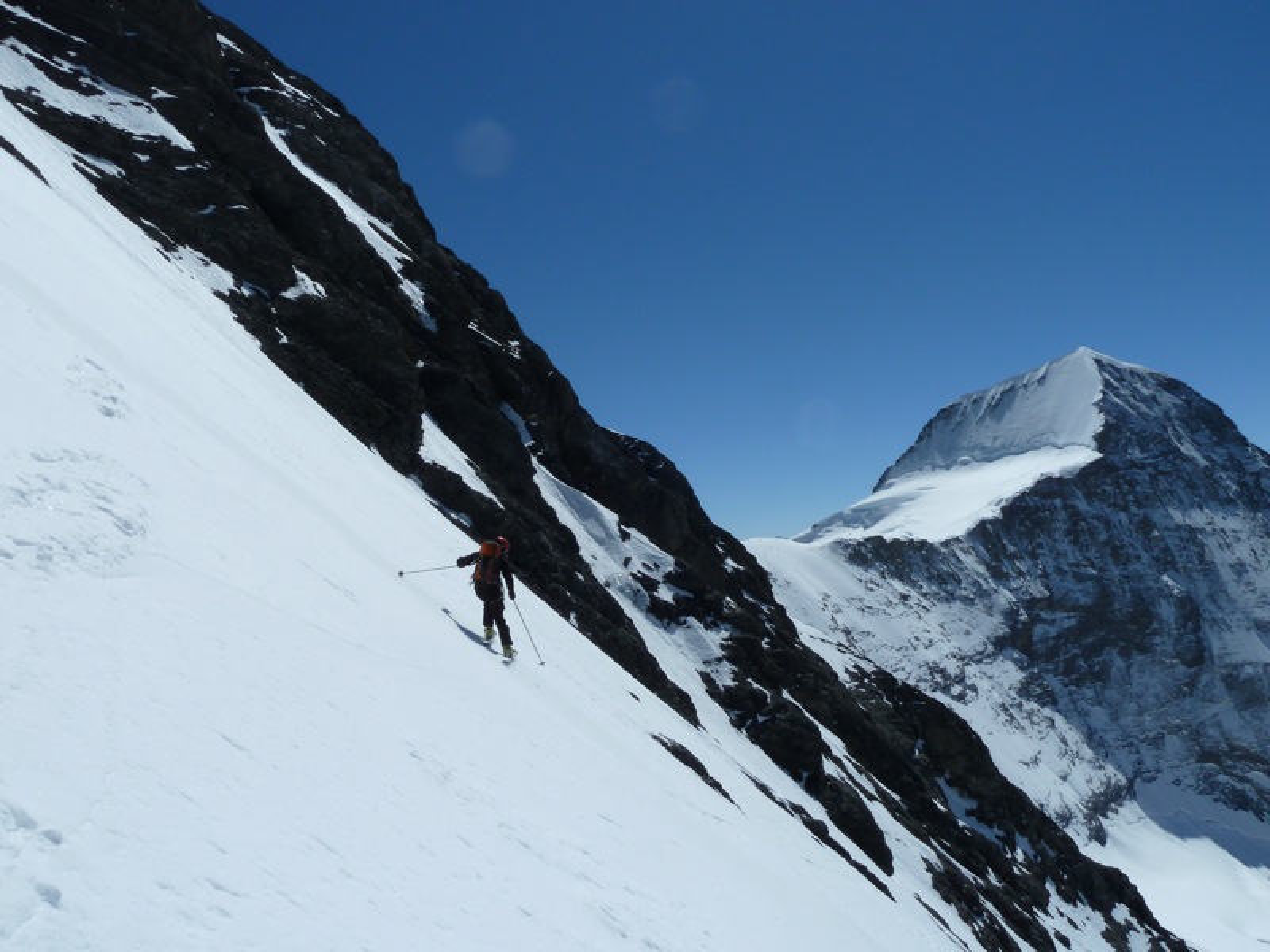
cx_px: 635
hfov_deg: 69.4
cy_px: 476
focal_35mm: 25
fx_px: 917
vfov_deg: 54.9
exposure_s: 1/800
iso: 80
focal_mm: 4.1
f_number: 6.3
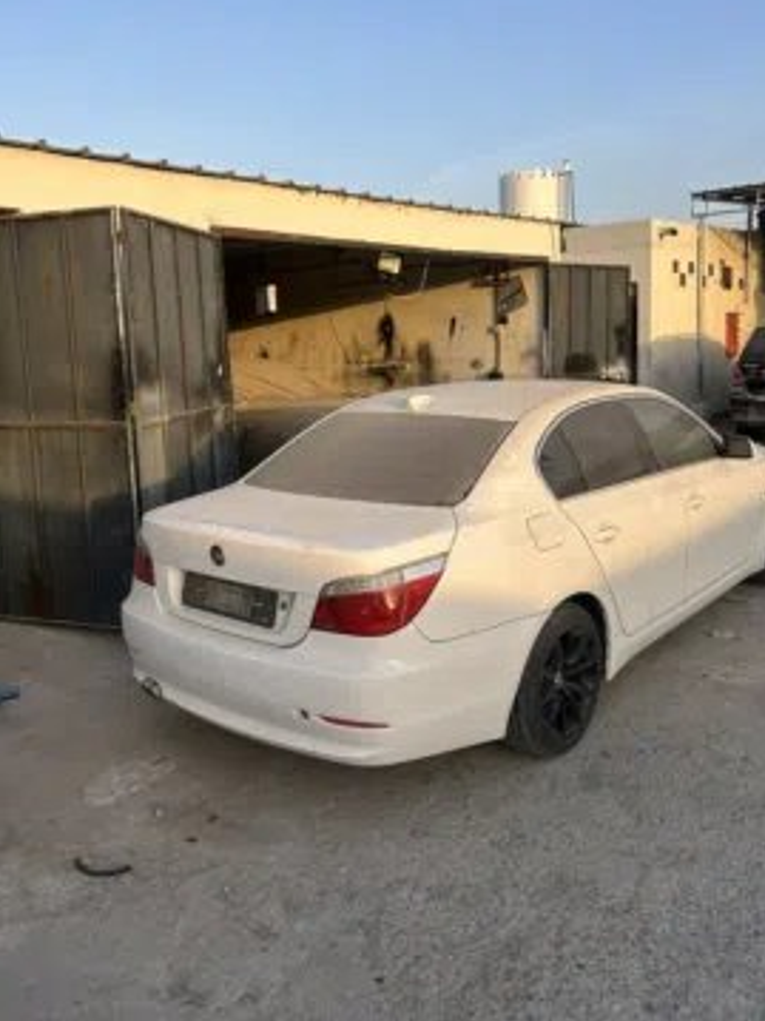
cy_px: 455
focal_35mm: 29
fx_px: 855
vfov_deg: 61.5
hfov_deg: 48.1
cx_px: 424
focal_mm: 5.7
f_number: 1.5
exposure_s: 1/1183
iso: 50
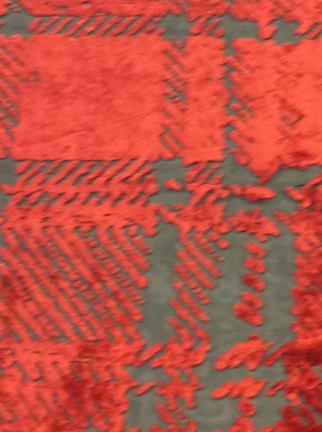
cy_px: 133
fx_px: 1256
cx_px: 370
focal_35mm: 101
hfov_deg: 14.2
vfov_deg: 19.4
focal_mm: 3.3
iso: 80
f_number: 2.4
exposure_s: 1/24
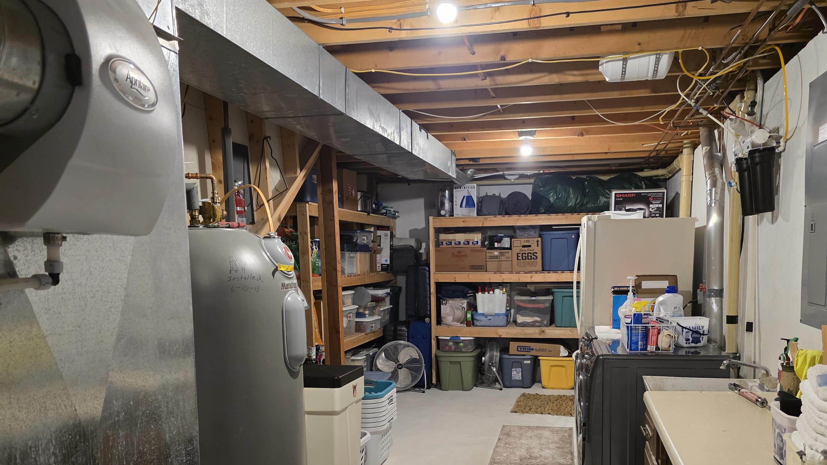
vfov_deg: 39.4
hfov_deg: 65.8
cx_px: 465
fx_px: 636
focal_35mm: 29
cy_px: 333
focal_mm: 6.3
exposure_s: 1/120
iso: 640
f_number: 1.7
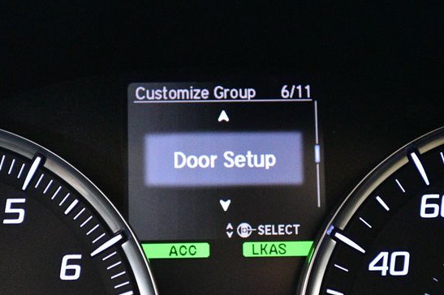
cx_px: 216
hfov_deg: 21.3
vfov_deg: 14.2
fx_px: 1183
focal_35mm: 96
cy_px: 169
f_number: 5.6
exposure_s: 1/60
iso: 12800
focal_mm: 55
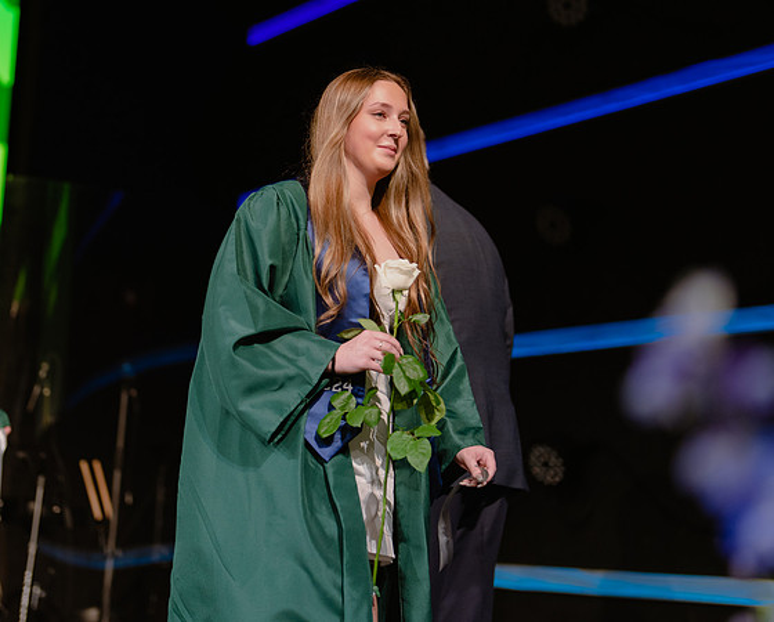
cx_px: 302
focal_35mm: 80
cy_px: 237
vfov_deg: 19.2
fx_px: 1839
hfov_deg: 23.7
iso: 640
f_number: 1.2
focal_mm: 50
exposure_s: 1/320
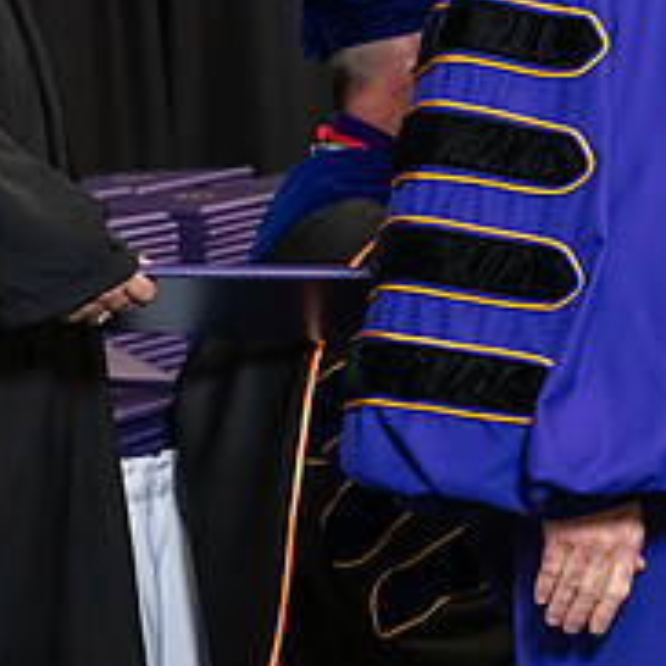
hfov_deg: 9.0
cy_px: -5
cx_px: 955
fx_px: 4136
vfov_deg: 9.1
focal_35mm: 190
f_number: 5
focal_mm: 70
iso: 2000
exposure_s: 1/125
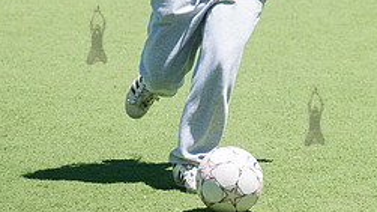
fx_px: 2618
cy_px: -73
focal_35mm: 262
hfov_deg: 8.2
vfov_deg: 4.6
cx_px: 196
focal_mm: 80
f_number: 4
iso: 200
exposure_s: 1/800
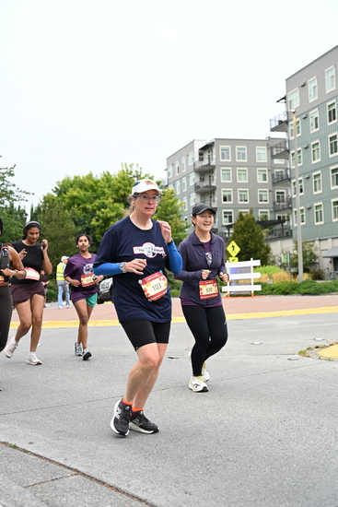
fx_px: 647
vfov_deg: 42.7
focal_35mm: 46
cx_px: 169
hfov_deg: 29.3
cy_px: 254
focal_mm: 46
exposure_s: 1/800
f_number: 4
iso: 1600
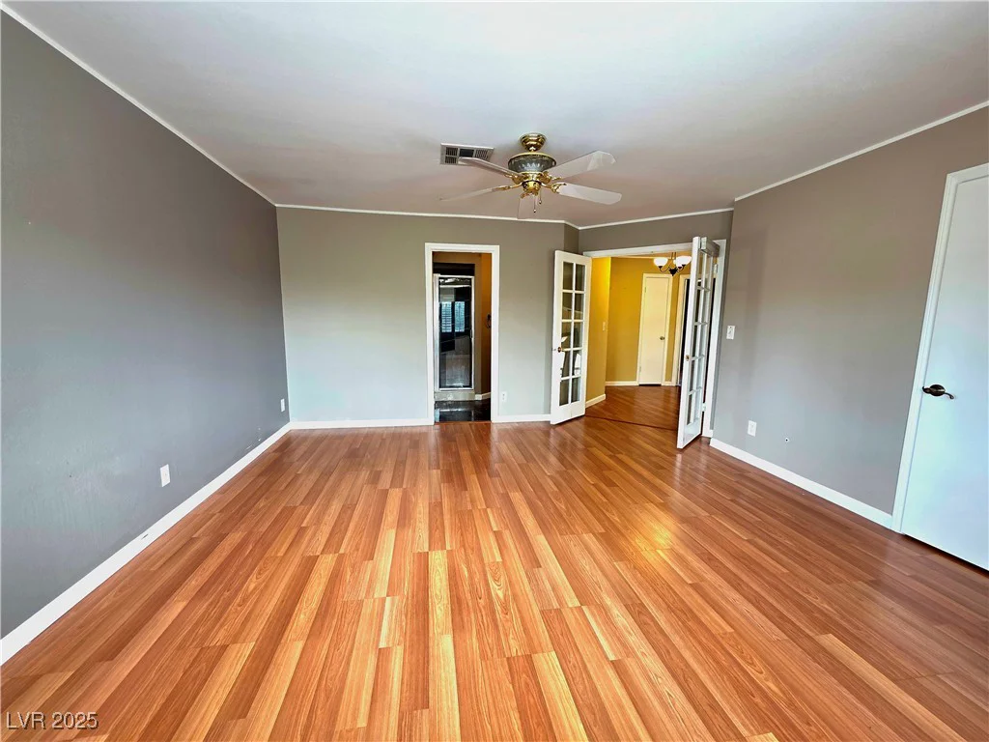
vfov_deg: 89.9
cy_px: 371
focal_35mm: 13
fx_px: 371
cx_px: 494
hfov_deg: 106.2
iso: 160
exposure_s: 1/60.2
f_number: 1.9
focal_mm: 2.2
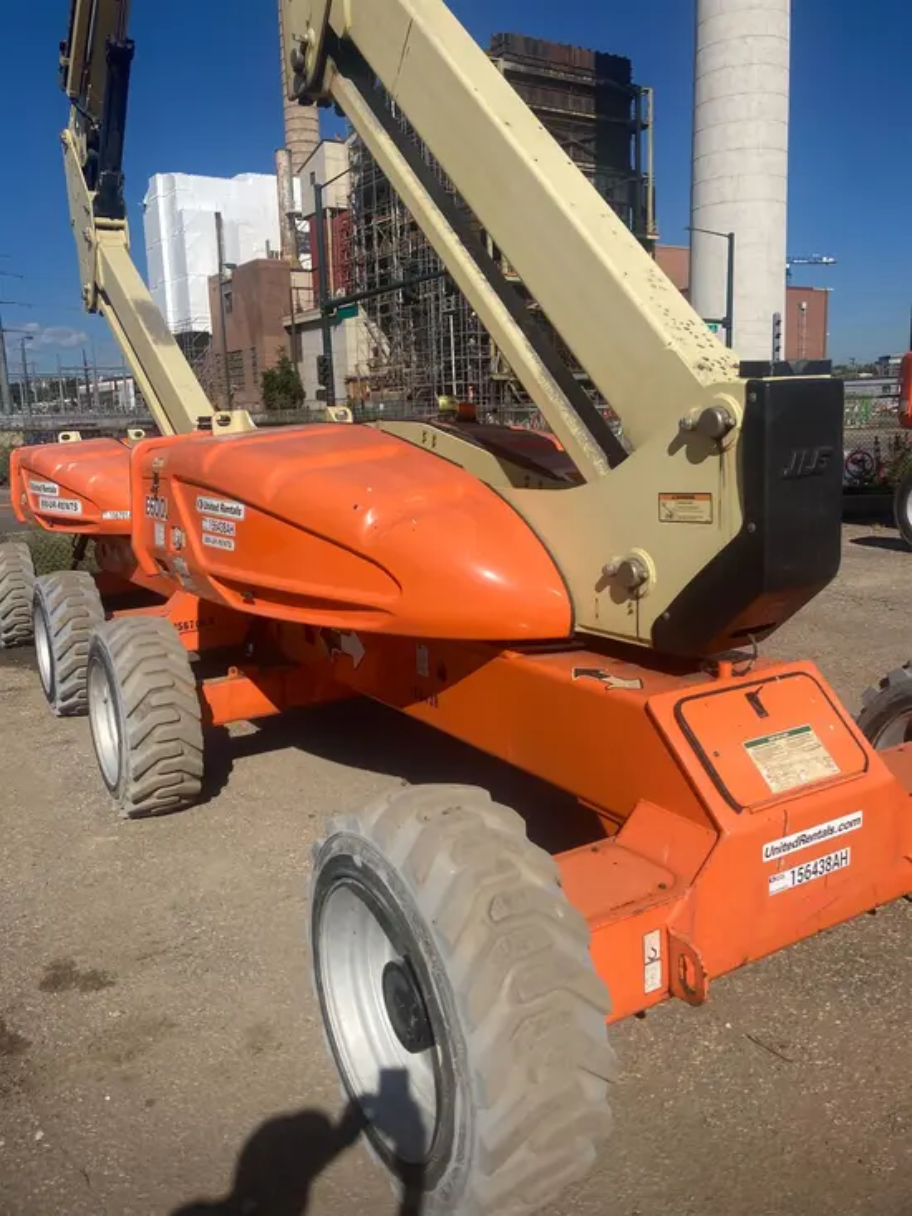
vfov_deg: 63.4
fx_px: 983
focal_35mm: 28
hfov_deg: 49.8
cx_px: 456
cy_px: 608
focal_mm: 3.99
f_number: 1.8
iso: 20
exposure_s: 1/3040
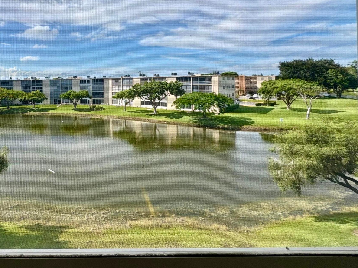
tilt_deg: +1.2
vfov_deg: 55.2
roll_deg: +1.7
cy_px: 81
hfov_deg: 67.8
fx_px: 248
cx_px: 97
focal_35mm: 24
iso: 50
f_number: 2.2
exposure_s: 1/1637
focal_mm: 2.22
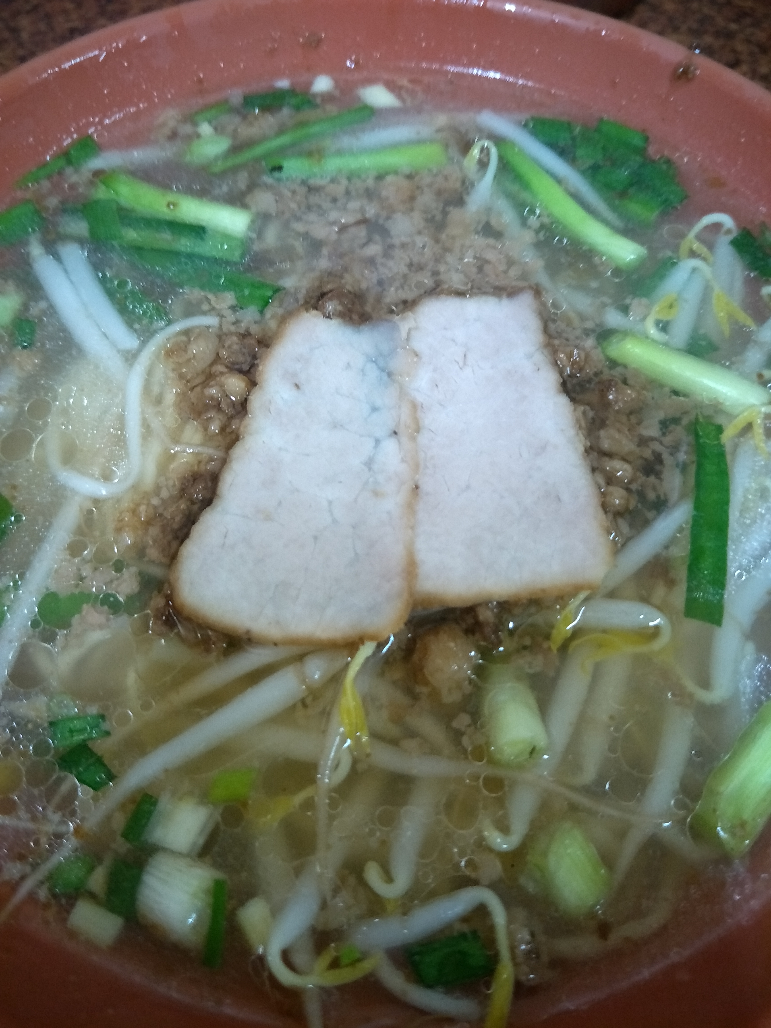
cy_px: 514
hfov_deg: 56.8
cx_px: 386
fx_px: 713
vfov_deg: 71.6
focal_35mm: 24
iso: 655
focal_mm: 4.1
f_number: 1.7
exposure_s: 1/13
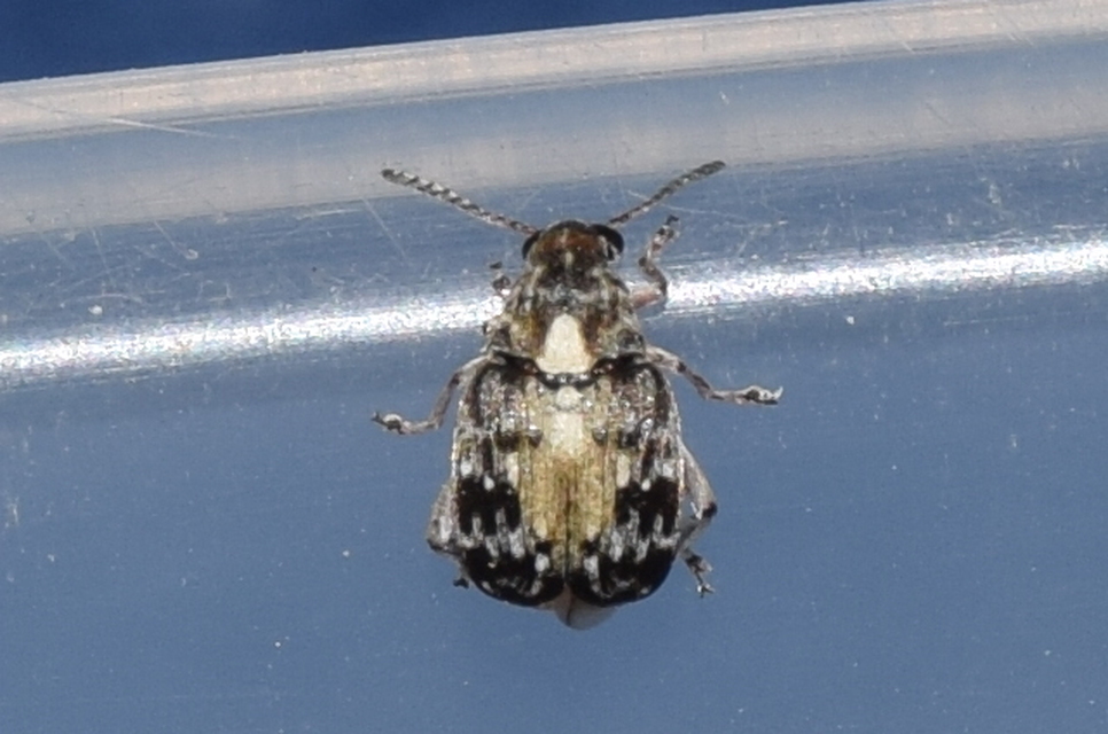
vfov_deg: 9.1
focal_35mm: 150
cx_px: 554
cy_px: 367
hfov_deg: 13.7
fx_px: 4608
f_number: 13
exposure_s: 1/160
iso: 100
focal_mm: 100
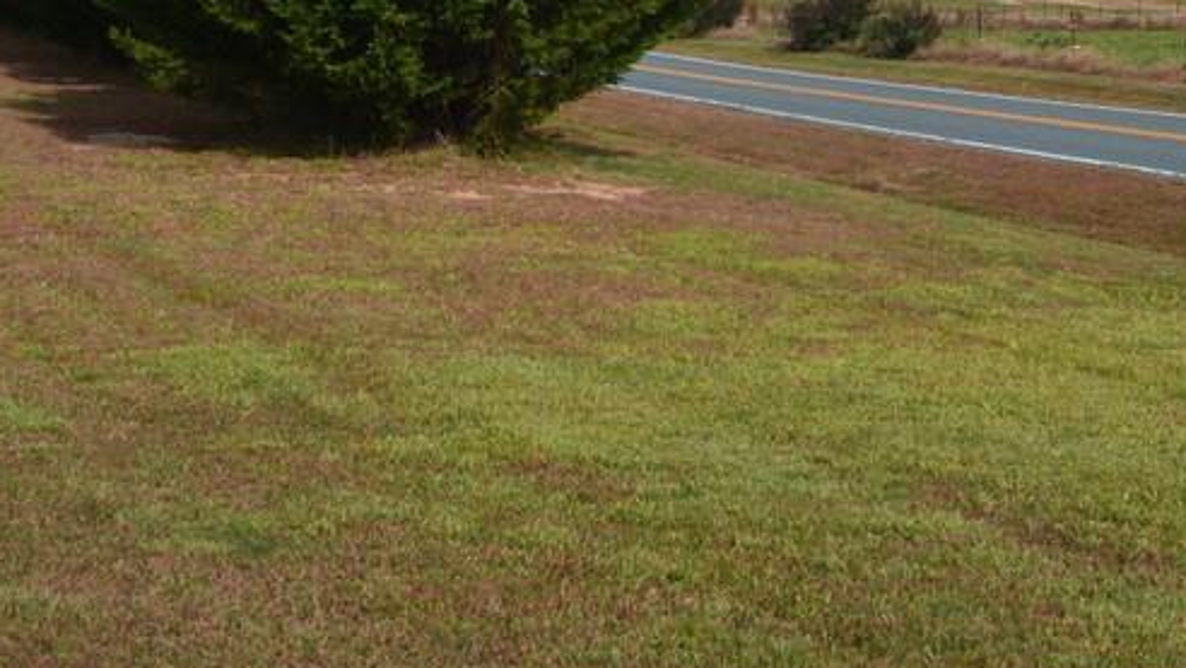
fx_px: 2362
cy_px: -105
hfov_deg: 28.1
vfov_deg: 15.6
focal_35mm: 75
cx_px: 752
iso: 400
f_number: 10
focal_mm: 23
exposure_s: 1/200
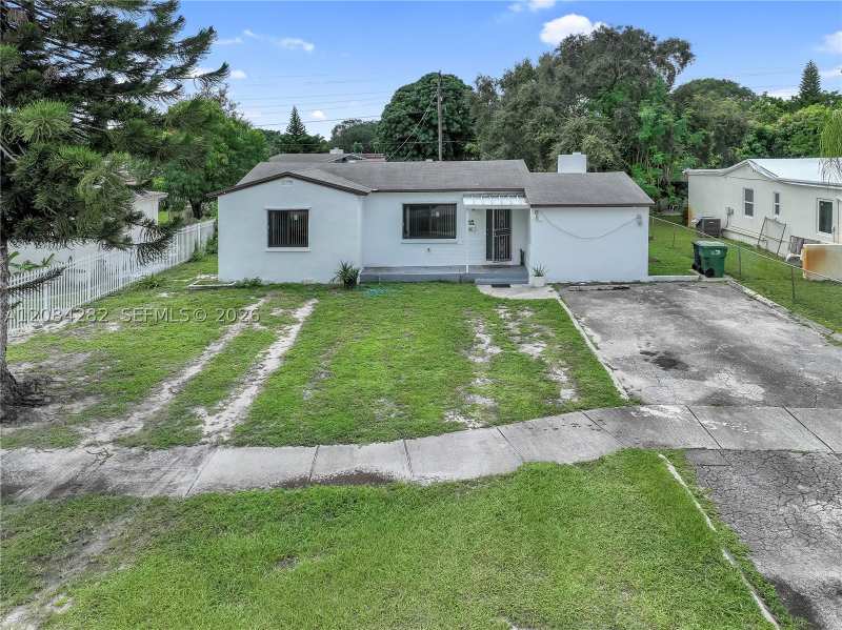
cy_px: 315
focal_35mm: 24
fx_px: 583
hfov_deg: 71.6
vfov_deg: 56.8
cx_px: 421
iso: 130
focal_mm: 12.29
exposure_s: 1/2500
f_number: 2.8
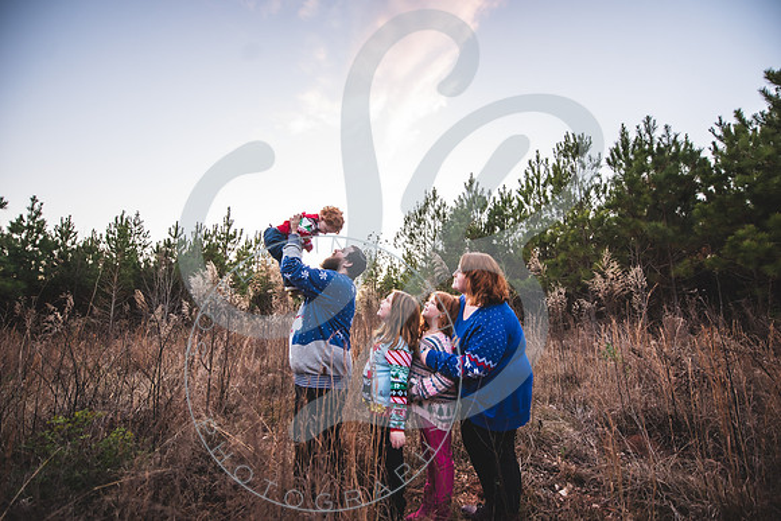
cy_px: 260
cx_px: 390
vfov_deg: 81.2
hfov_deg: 104.2
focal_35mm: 14
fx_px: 304
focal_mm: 14
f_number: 2.8
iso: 500
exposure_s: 1/320
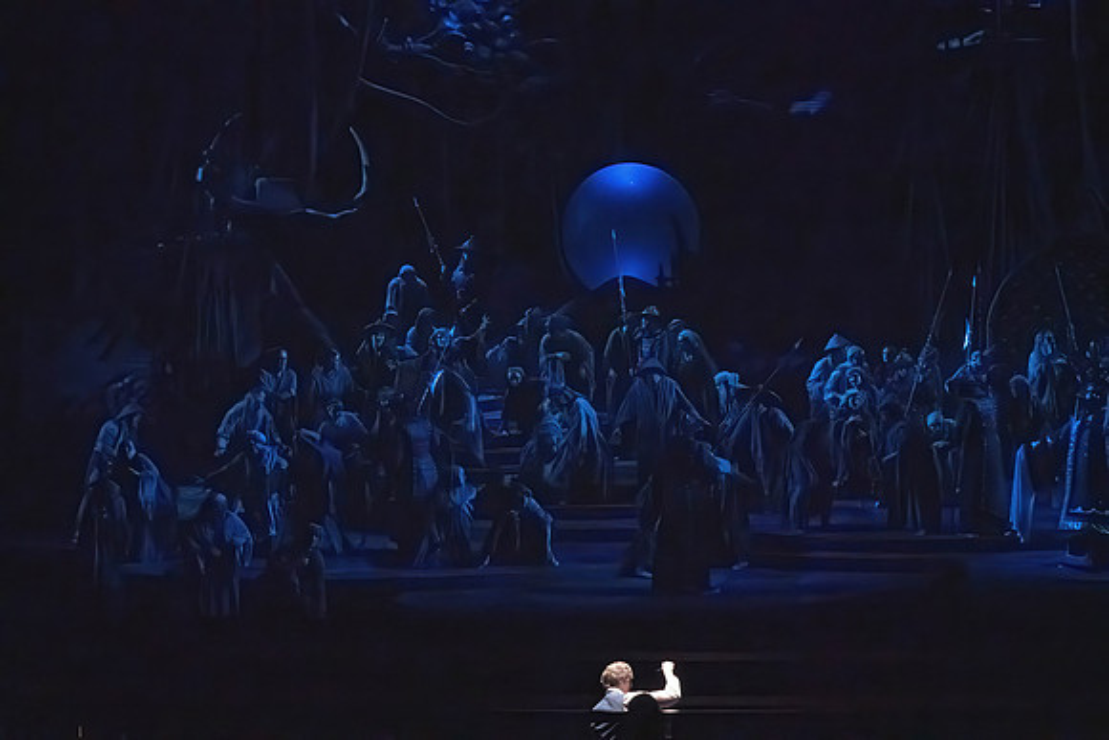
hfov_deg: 28.8
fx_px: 2157
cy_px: 370
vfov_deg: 19.5
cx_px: 554
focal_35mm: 70
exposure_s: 1/400
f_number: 10
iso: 10000
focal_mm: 70
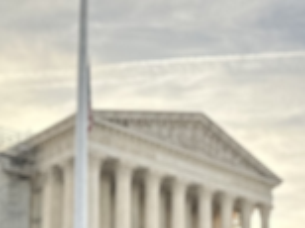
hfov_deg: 29.6
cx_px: 267
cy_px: 298
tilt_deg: +4.7
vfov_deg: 21.0
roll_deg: +0.2
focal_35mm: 63
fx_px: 554
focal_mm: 6.86
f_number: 1.78
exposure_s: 1/694
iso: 80
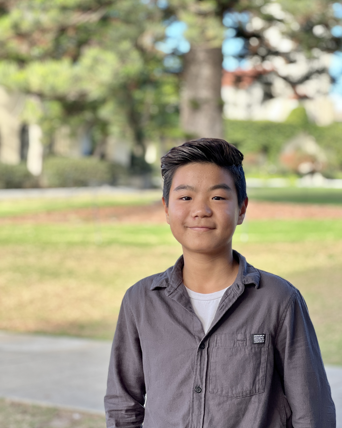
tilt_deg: -2.2
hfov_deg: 18.9
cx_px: 173
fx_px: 1025
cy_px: 223
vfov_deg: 23.6
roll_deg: -2.6
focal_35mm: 81
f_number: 2.8
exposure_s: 1/121
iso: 50
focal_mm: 9
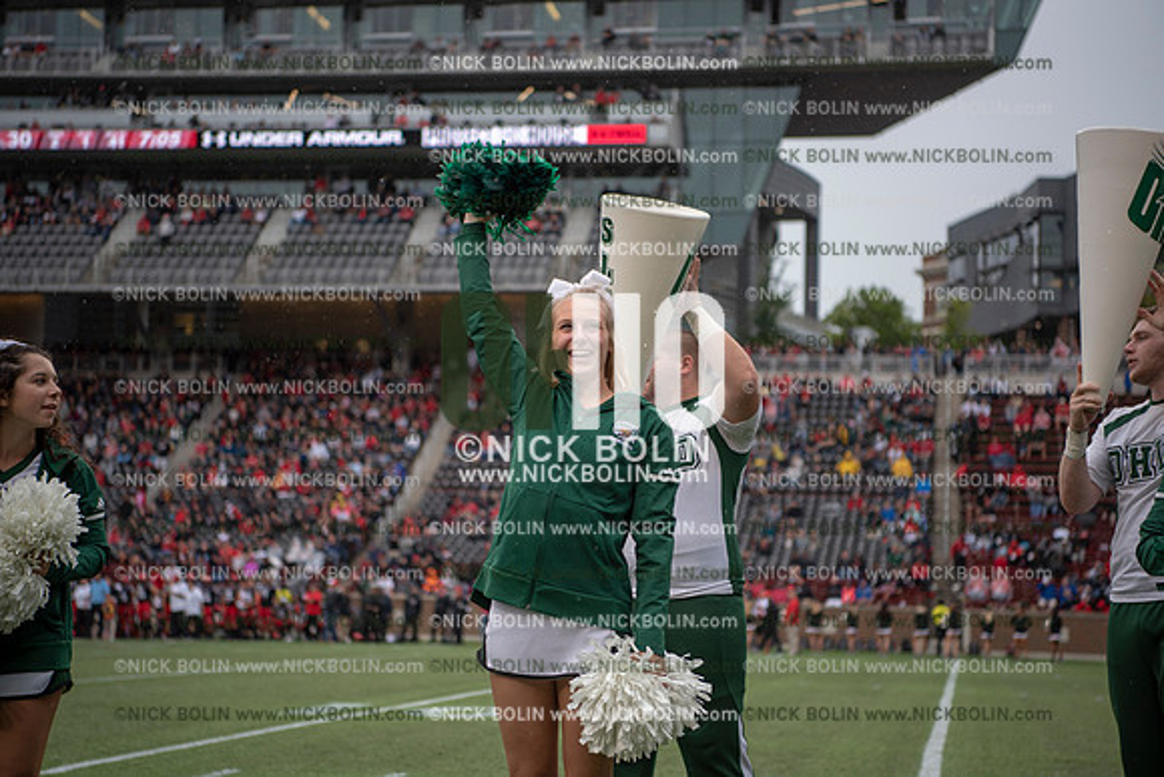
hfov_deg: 28.8
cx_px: 582
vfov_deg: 19.5
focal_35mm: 70
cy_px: 388
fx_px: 2264
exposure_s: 1/1000
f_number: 2.8
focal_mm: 70
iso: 250
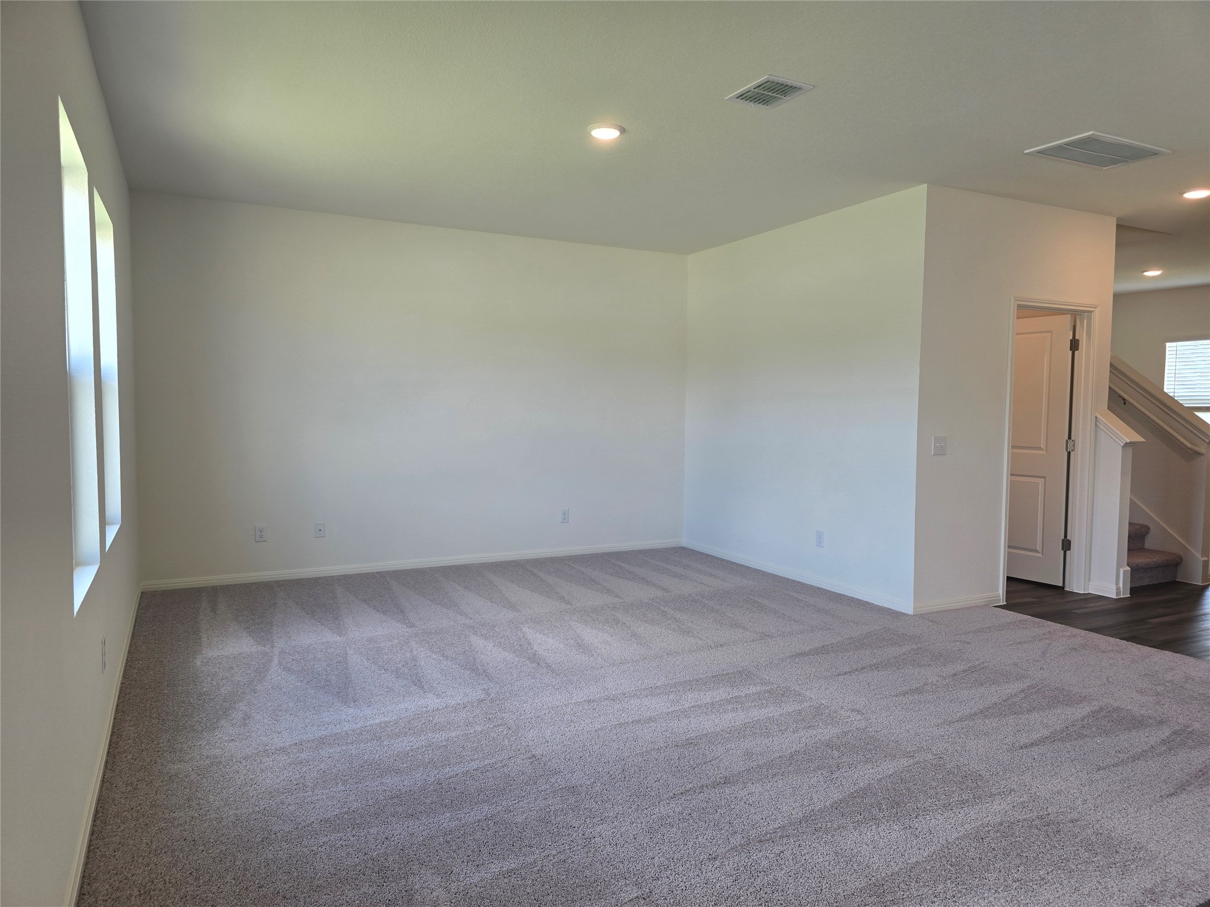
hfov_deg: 73.9
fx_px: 804
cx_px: 605
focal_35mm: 23
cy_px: 454
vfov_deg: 58.9
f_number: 1.7
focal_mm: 6.3
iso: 64
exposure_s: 1/120
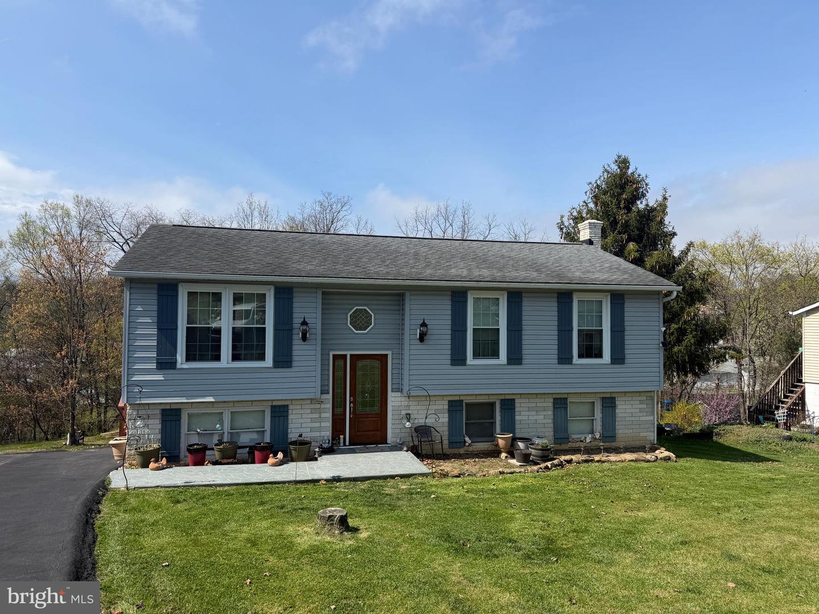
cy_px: 307
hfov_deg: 71.6
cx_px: 410
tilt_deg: +1.4
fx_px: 568
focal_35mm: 24
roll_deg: +0.1
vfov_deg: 56.8
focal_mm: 6.76
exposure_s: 1/4673
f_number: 1.78
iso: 80
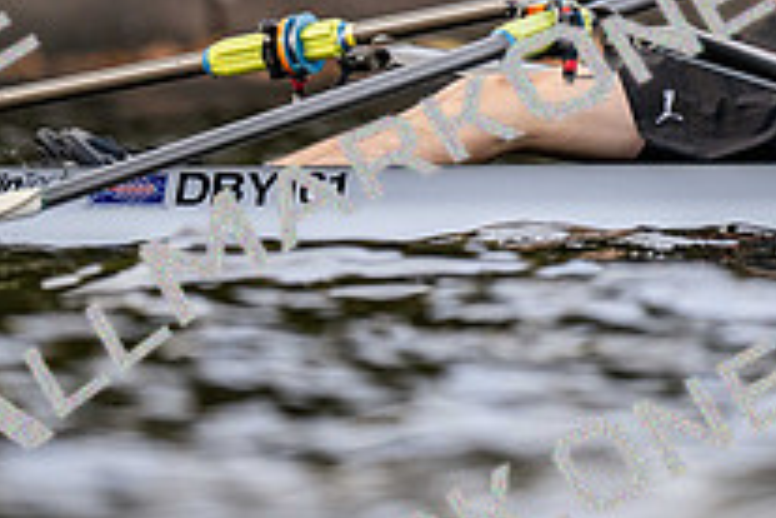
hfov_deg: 1.2
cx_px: 664
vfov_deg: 0.8
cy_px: -66
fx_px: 36167
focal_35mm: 1678
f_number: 4
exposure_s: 1/2500
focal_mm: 600
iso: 800
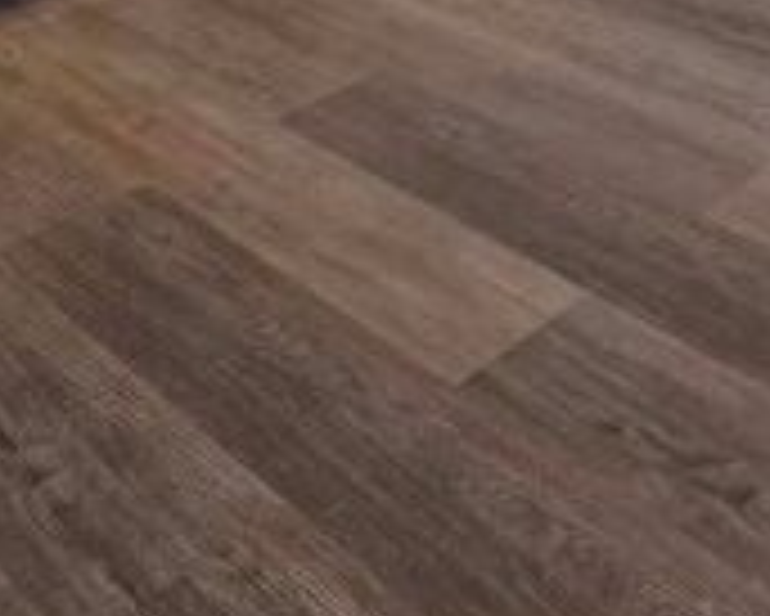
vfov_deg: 20.7
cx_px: 775
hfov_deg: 32.9
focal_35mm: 52
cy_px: -479
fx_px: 1186
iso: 64
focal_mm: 2.2
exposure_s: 1/100
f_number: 2.2
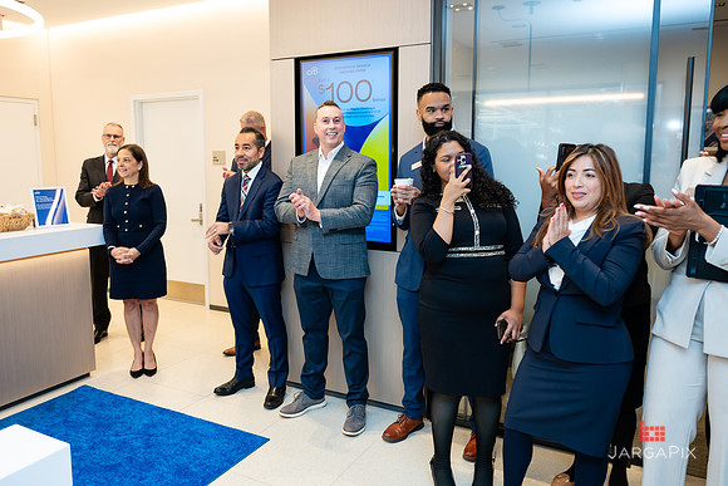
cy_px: 229
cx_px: 344
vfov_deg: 45.0
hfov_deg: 63.7
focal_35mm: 29
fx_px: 586
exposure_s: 1/160
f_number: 3.2
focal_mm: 26
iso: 400
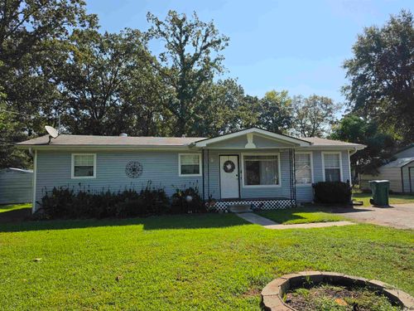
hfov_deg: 73.9
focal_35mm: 23
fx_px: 275
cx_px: 207
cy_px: 156
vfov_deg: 58.9
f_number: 1.4
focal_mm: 6.5
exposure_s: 1/7939
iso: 50
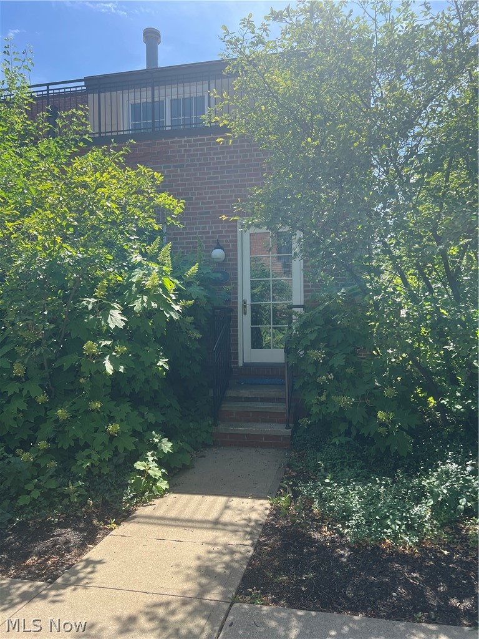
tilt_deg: +1.5
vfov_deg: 67.3
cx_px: 240
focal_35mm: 26
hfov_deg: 53.1
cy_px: 320
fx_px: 480
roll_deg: +0.2
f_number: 1.5
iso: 50
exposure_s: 1/1698
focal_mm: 5.7
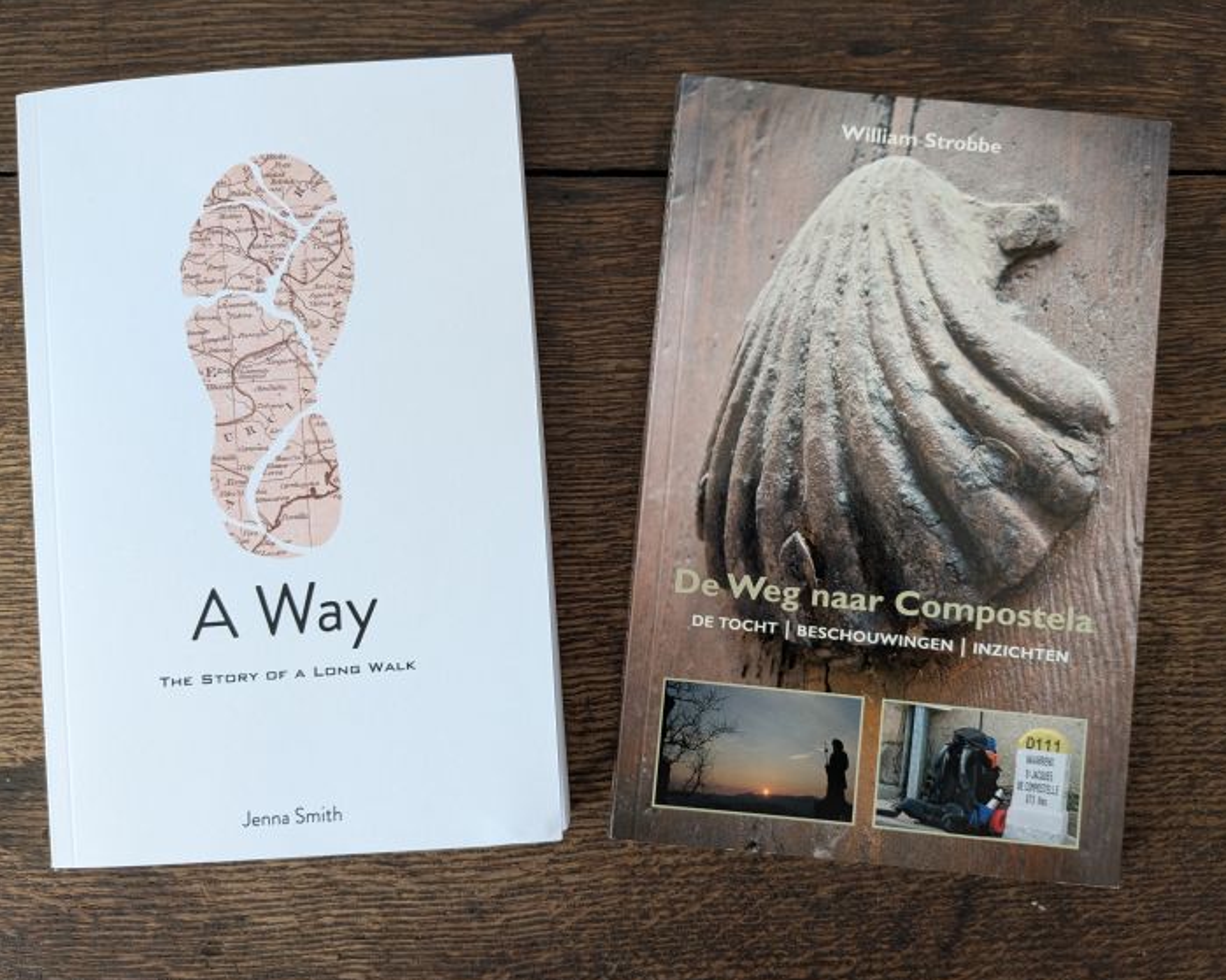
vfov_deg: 50.0
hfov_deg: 60.5
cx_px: 604
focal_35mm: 29
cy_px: 502
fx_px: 1052
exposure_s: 1/50
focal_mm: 4.38
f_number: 1.73
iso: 78
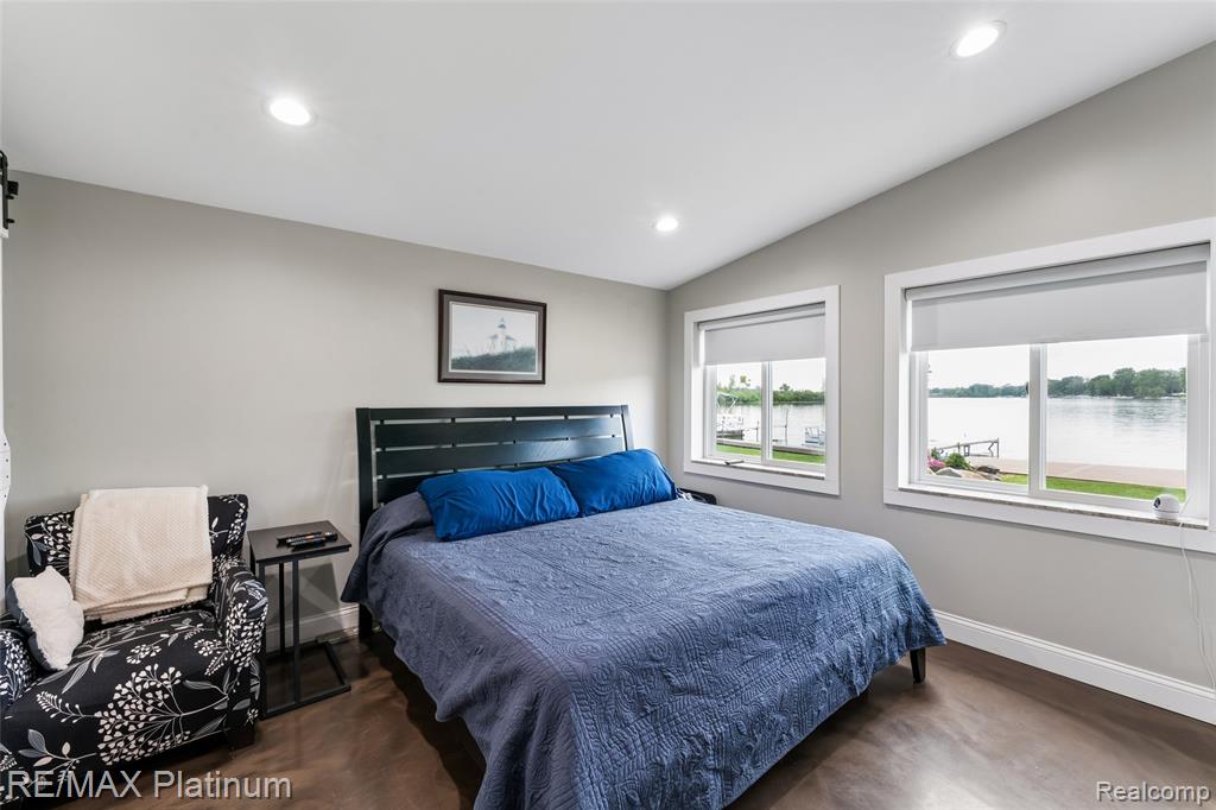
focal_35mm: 15
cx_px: 608
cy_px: 405
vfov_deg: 77.3
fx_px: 506
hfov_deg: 100.4
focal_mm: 15
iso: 400
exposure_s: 1/5
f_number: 13
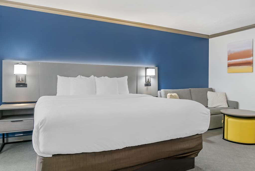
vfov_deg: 53.2
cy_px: 86
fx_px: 170
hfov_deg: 73.7
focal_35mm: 24
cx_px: 128
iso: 400
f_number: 10
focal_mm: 24
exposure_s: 1/3
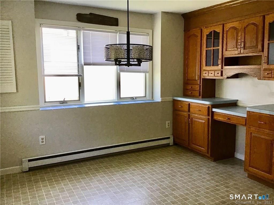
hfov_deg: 58.4
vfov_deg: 45.4
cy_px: 102
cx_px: 137
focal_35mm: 31
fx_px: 245
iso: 40
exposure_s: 1/30
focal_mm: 3.3
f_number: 2.4
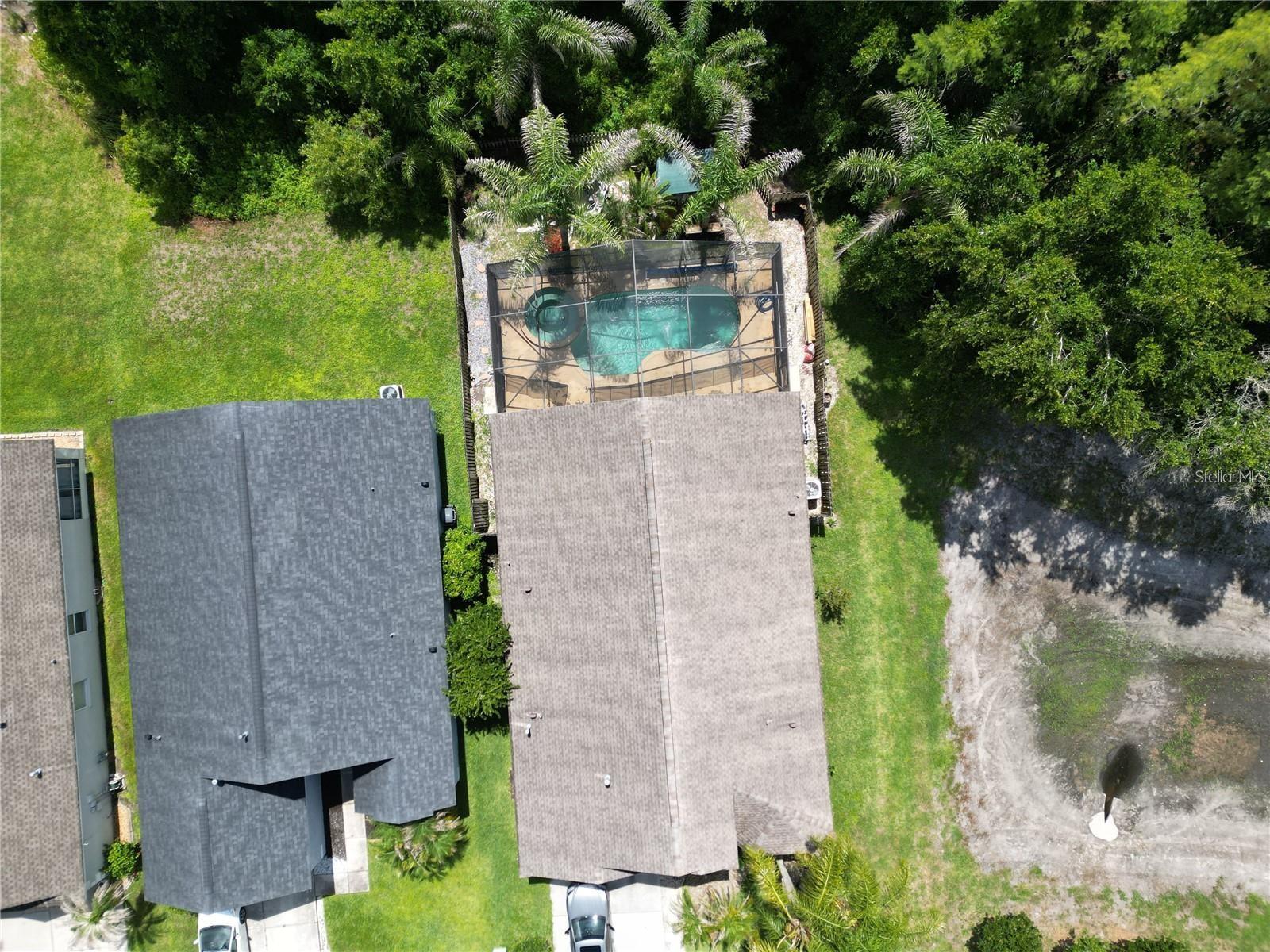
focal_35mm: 24
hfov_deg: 71.6
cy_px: 476
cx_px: 635
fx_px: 881
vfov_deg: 56.8
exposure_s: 1/2000
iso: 100
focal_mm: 6.72
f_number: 1.7
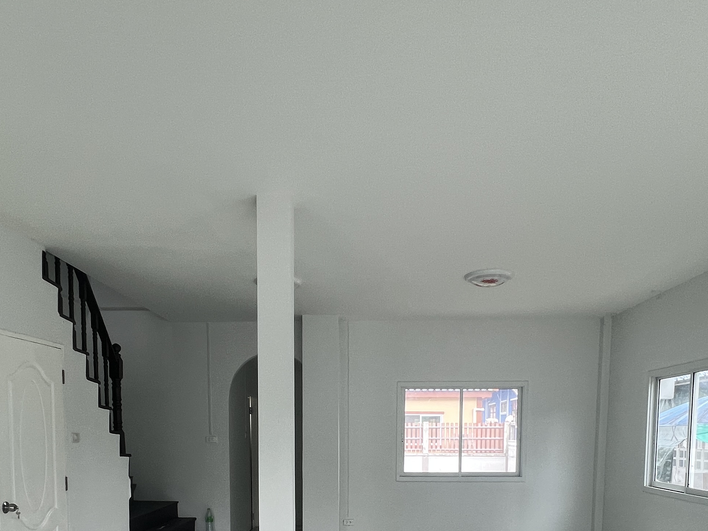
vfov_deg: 46.3
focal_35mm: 27
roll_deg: -0.3
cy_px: 479
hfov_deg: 65.3
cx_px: 336
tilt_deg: -1.7
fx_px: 552
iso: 64
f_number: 1.8
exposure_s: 1/99
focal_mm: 1.57
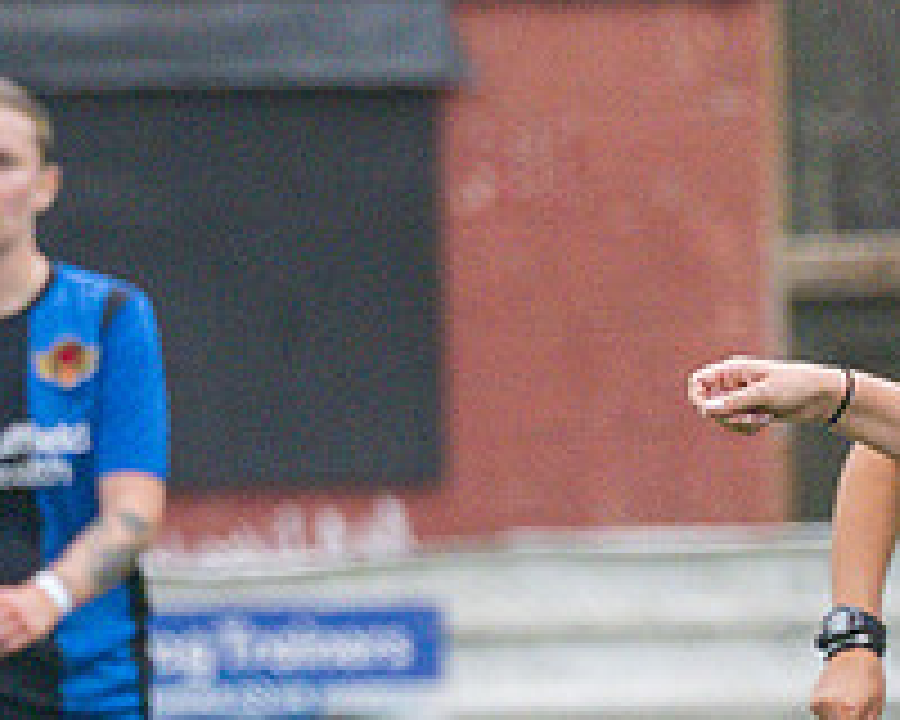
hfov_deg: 0.8
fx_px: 63581
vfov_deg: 0.6
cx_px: 598
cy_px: 816
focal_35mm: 2387
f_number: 4
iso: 640
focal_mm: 270
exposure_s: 1/1000
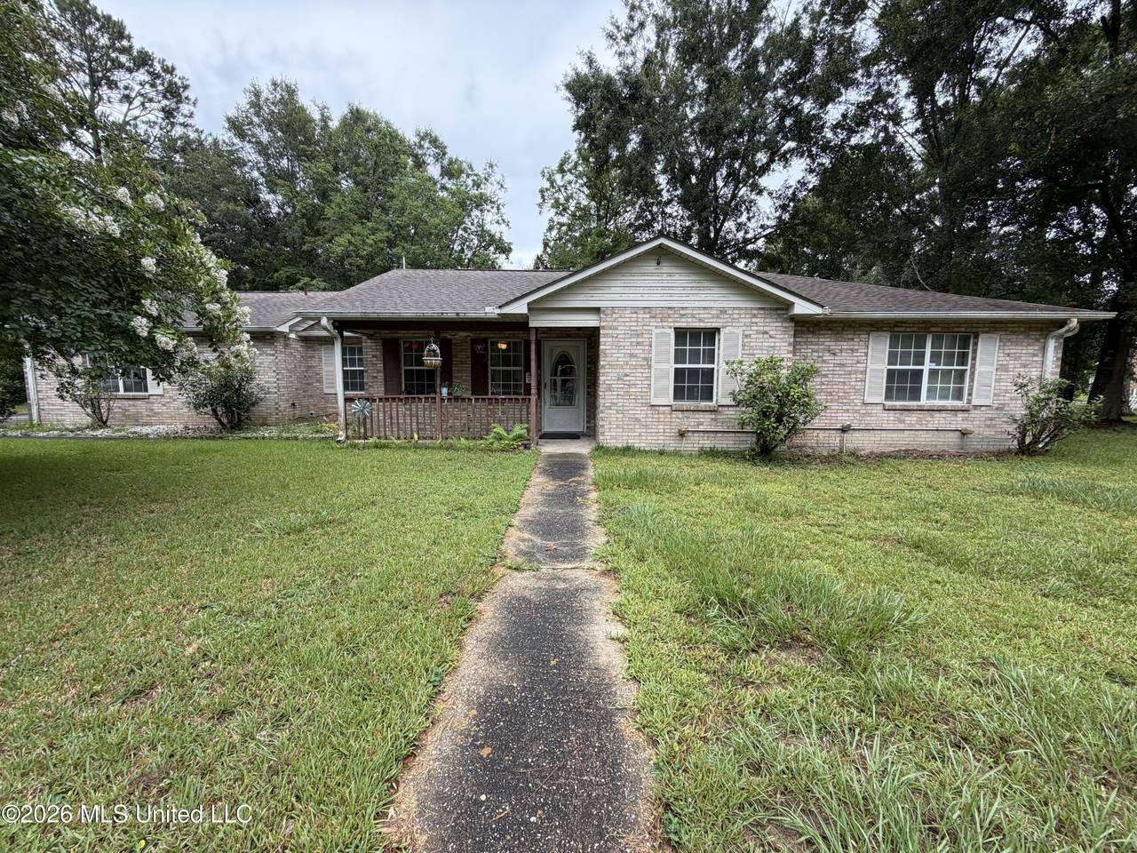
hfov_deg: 102.1
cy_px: 426
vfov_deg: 85.7
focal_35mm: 14
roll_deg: -0.1
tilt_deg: -5.4
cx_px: 568
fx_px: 460
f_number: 2.2
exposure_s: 1/240
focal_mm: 2.22
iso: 40
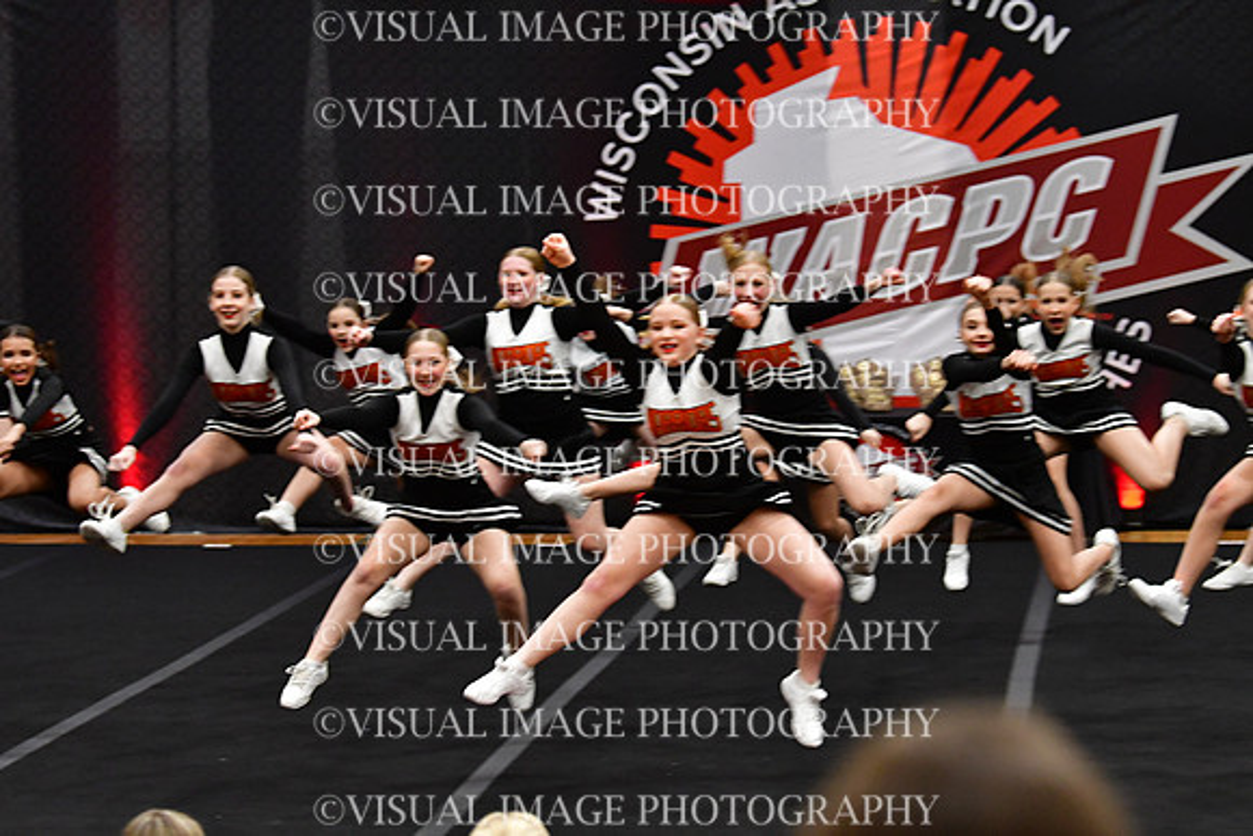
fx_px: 4491
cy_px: 418
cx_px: 626
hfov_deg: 15.9
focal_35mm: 129
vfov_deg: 10.6
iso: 4000
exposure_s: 1/500
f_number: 3.5
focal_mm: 86
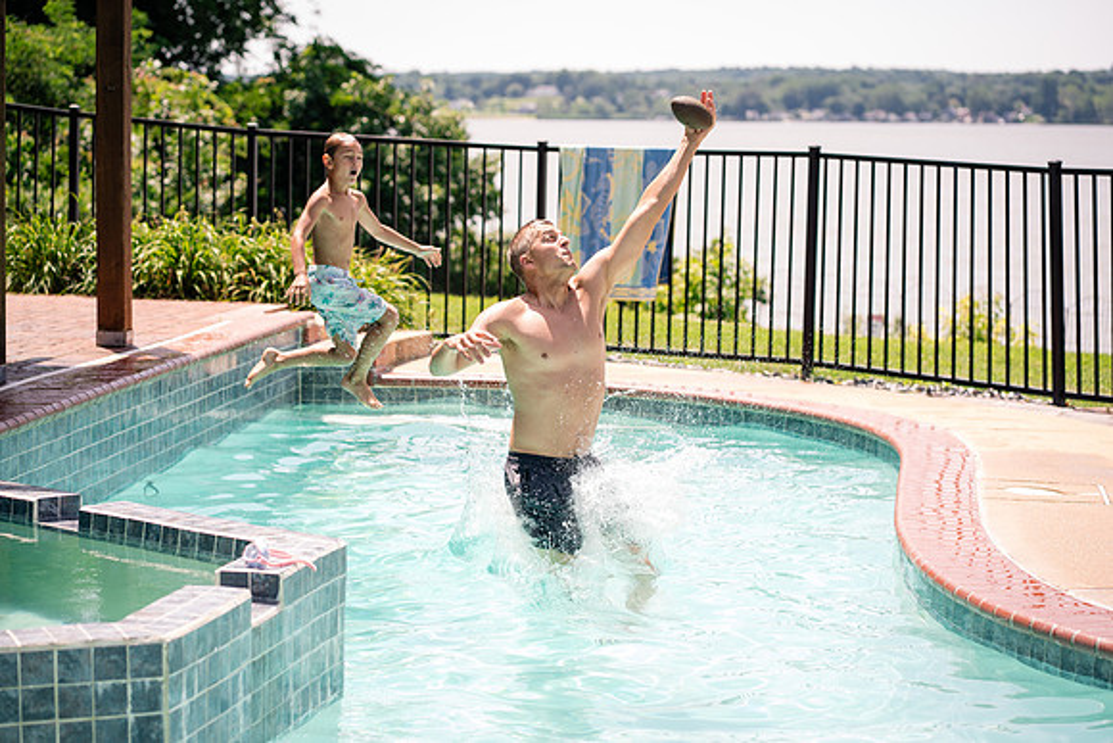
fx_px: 2628
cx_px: 556
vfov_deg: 16.1
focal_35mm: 85
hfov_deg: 23.9
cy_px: 372
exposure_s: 1/1000
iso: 200
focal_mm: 85
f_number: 3.5
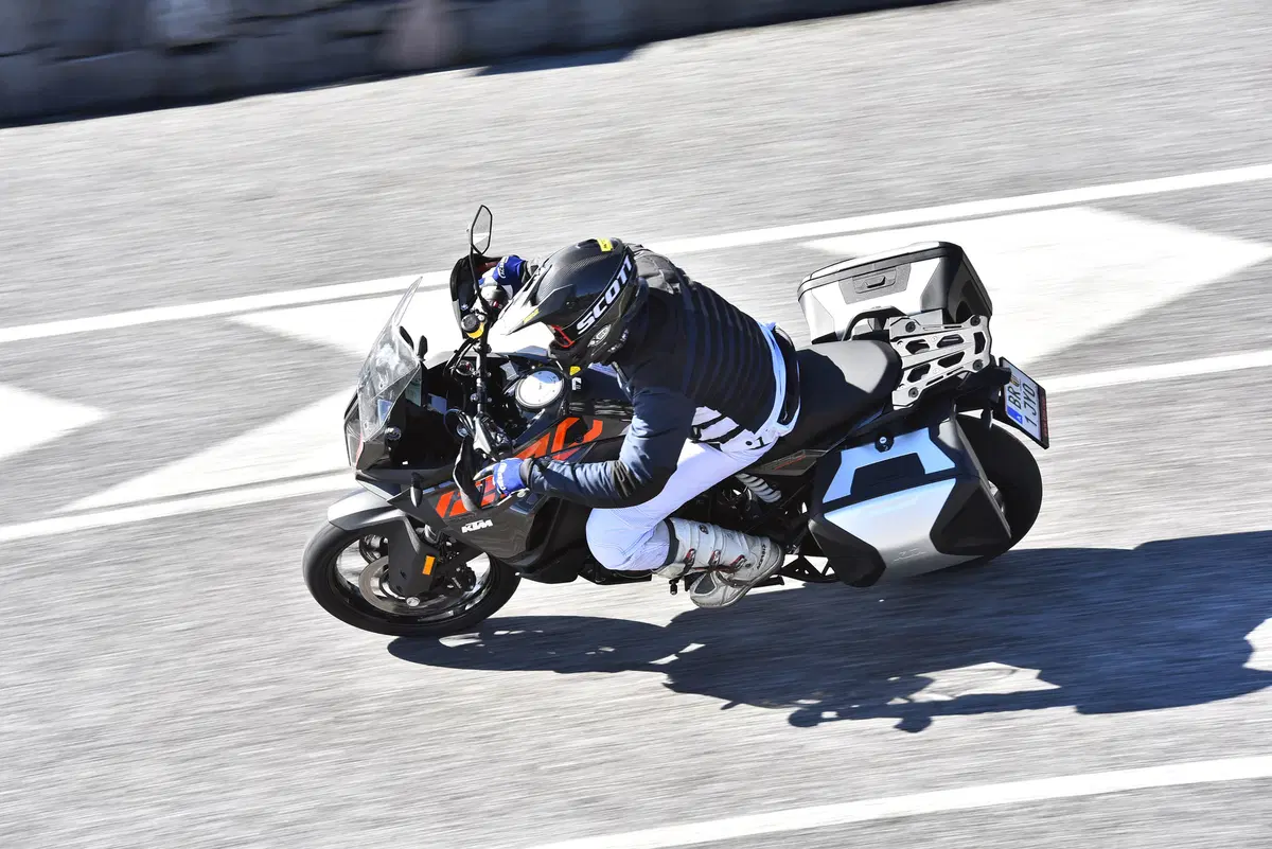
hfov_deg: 14.6
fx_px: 4948
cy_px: 424
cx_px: 636
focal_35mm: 140
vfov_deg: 9.8
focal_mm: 140
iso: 200
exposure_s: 1/160
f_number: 9
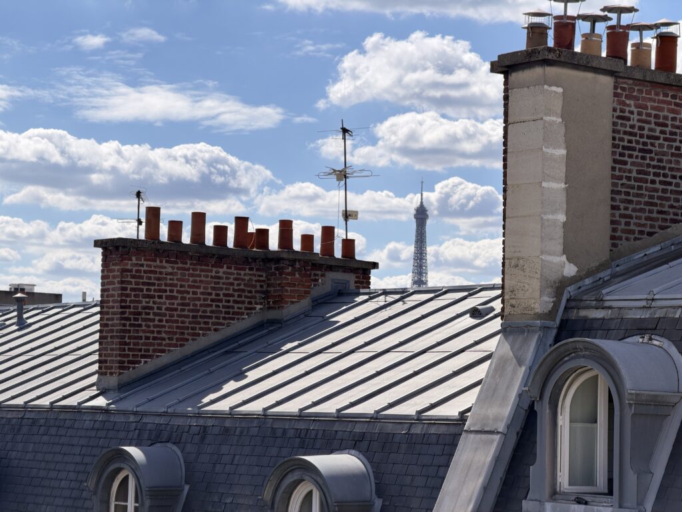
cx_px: 341
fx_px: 1970
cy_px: 256
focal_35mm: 100
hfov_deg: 19.6
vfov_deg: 14.8
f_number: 2.8
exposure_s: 1/901
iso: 20
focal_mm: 16.89
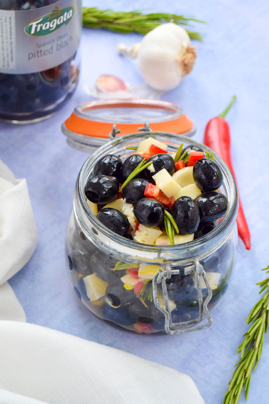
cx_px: 134
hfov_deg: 16.6
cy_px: 202
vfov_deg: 24.6
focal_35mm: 82
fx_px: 925
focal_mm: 55
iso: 200
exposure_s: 1/125
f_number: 5.6
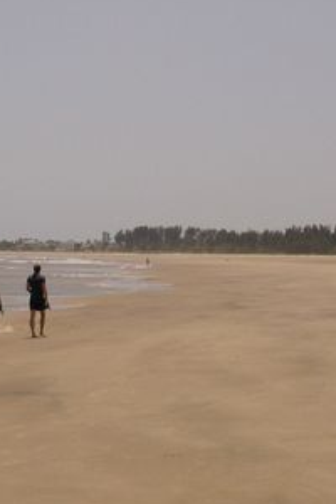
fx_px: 1148
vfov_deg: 24.8
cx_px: 54
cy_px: 257
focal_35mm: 82
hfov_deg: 16.5
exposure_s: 1/995
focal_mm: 5.6
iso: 70
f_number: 5.4
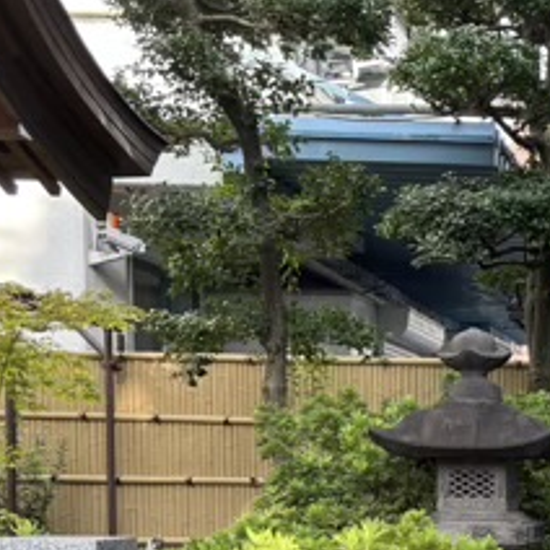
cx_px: 747
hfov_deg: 20.5
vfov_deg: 21.8
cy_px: 567
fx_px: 1366
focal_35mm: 76
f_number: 1.6
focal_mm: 5.96
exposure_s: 1/264
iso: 50
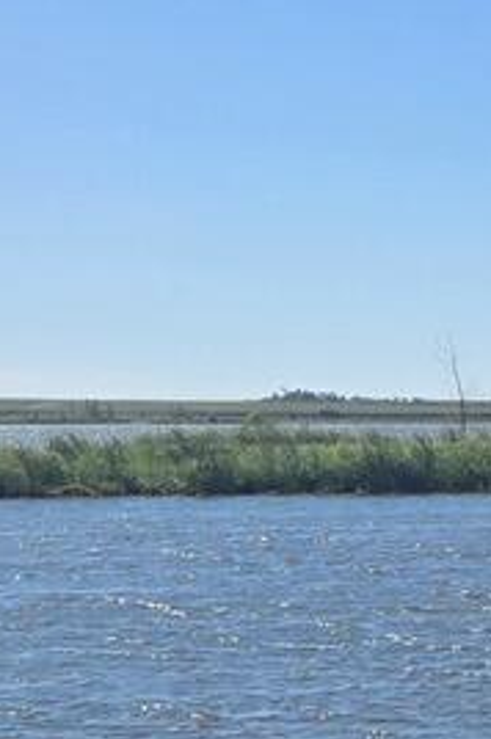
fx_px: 2933
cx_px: 1079
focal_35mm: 143
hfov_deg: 8.9
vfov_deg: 14.1
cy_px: 764
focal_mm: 5.4
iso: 25
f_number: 1.8
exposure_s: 1/2228
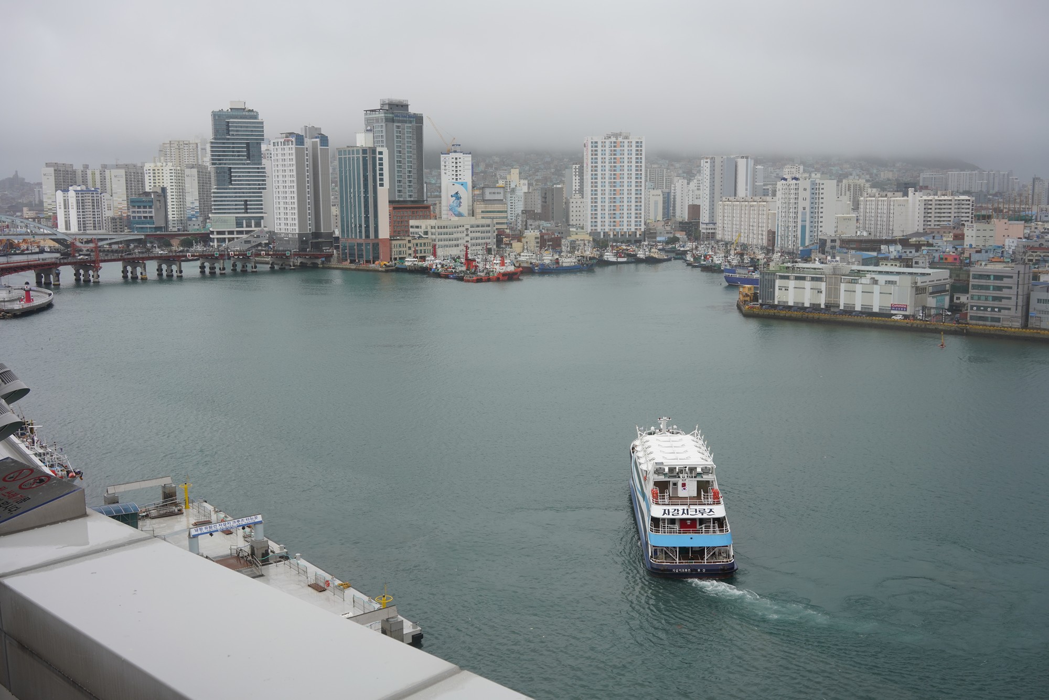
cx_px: 524
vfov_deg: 37.9
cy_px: 350
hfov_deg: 54.4
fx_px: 1020
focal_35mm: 35
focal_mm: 35
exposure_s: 1/125
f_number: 10
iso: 400
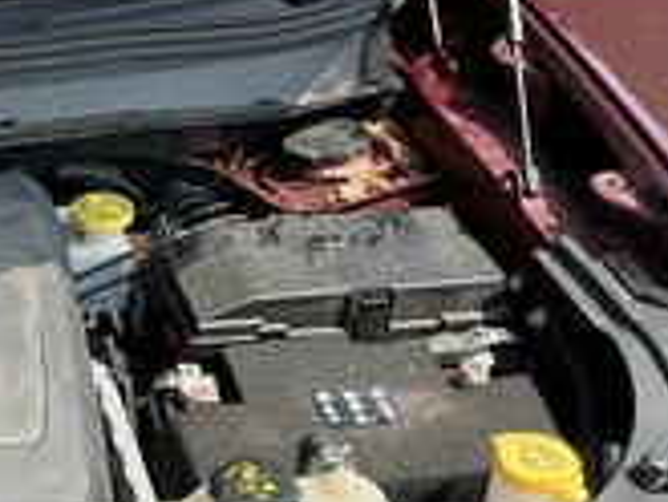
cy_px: 389
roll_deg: -1.1
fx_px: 1313
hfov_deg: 26.2
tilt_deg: -37.7
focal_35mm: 68
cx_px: -77
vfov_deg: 21.4
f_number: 1.8
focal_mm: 3
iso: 25
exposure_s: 1/495
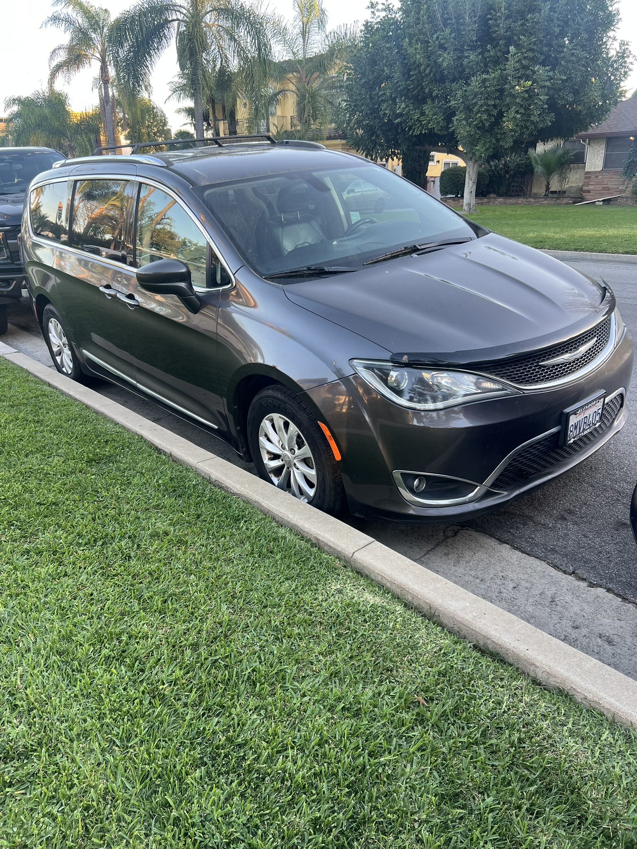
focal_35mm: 26
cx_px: 318
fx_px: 638
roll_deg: +0.9
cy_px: 424
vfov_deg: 67.3
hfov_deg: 53.1
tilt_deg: -21.0
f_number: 1.5
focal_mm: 5.7
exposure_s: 1/121
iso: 64
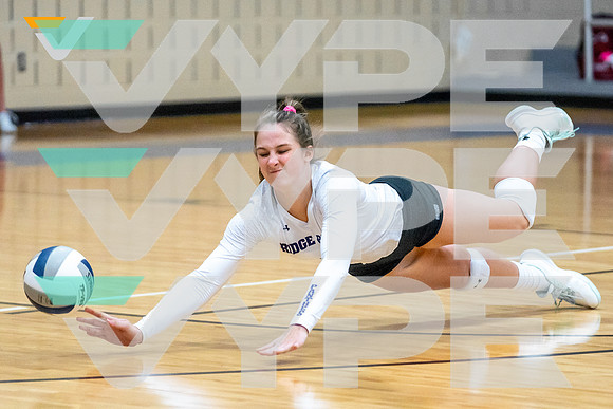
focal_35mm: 218
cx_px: 346
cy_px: 169
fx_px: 3708
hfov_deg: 9.5
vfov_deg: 6.3
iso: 2000
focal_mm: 134
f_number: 2.8
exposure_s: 1/1600
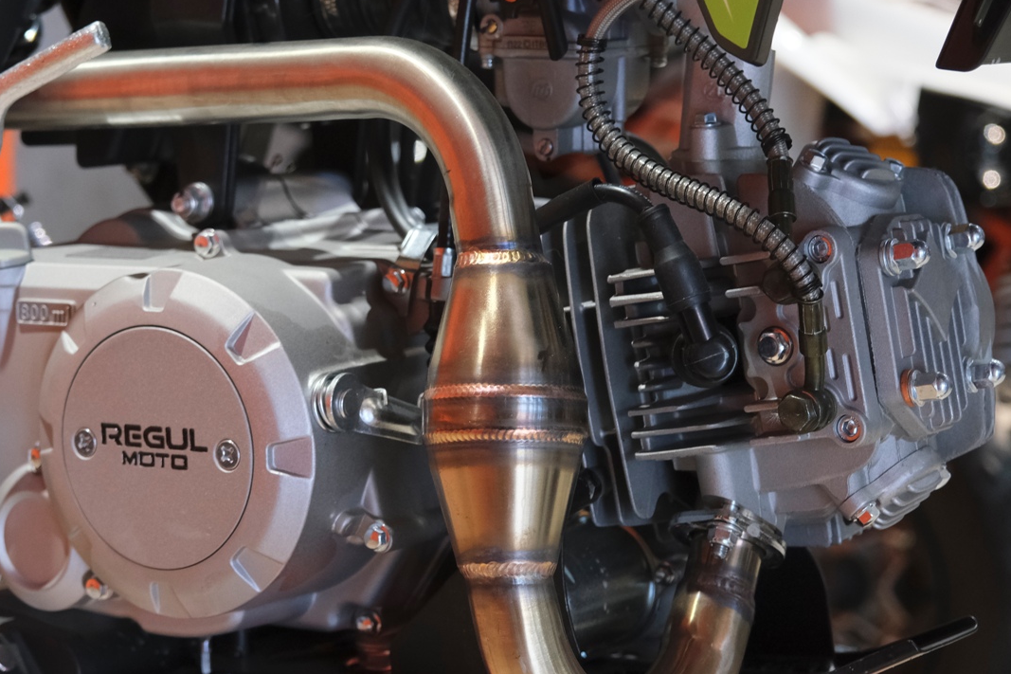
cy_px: 311
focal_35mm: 84
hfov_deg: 24.0
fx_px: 2358
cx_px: 310
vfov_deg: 16.3
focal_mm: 37.6
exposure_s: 1/100
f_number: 4
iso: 1600
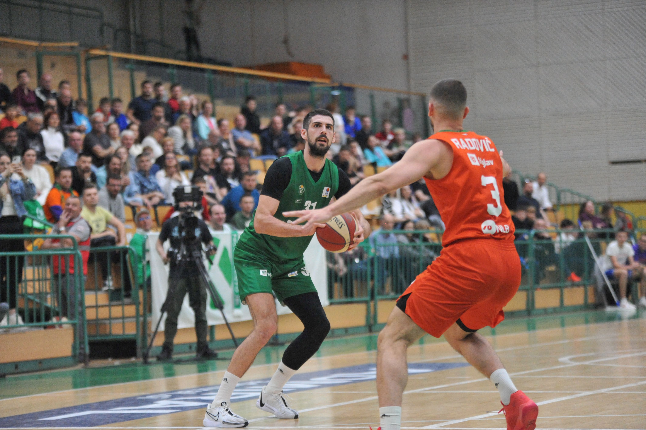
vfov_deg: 12.2
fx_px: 2008
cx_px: 323
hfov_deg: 18.3
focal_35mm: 112
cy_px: 215
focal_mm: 112
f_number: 2.8
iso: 6400
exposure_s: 1/1000
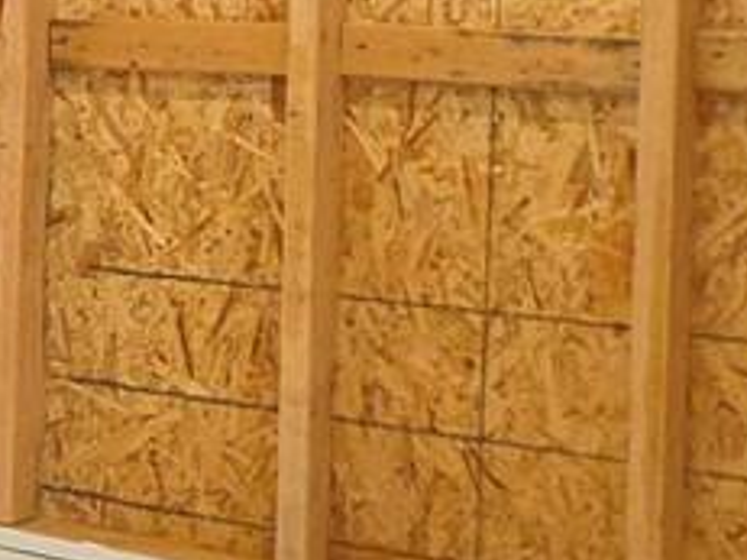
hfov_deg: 11.9
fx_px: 1941
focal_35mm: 90
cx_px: -1429
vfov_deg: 16.2
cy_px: 74
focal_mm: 2.2
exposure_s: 1/60.2
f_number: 1.9
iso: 50
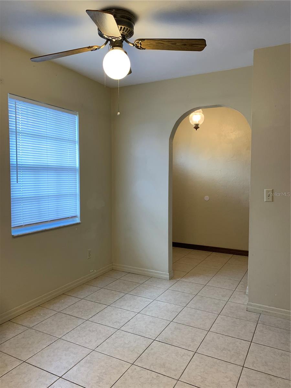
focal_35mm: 26
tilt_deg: -4.3
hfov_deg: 53.1
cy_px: 194
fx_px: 291
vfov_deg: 67.3
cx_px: 146
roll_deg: -0.5
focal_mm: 4.25
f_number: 1.8
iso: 80
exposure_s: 1/60
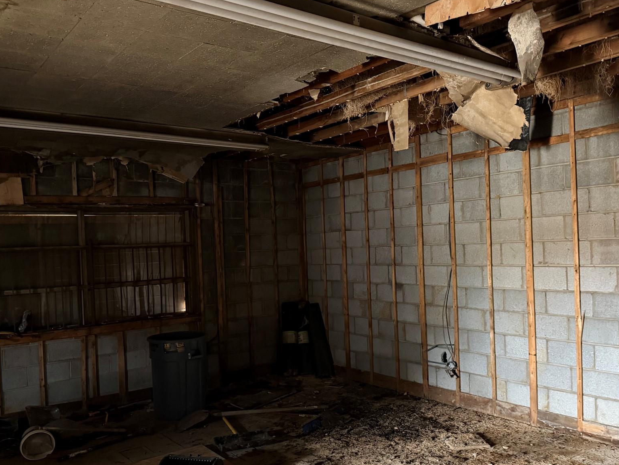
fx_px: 572
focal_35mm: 32
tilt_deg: -1.0
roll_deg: +3.3
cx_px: 301
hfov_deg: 56.8
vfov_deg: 44.1
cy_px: 253
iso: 1000
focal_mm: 6.76
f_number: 1.78
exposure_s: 1/31
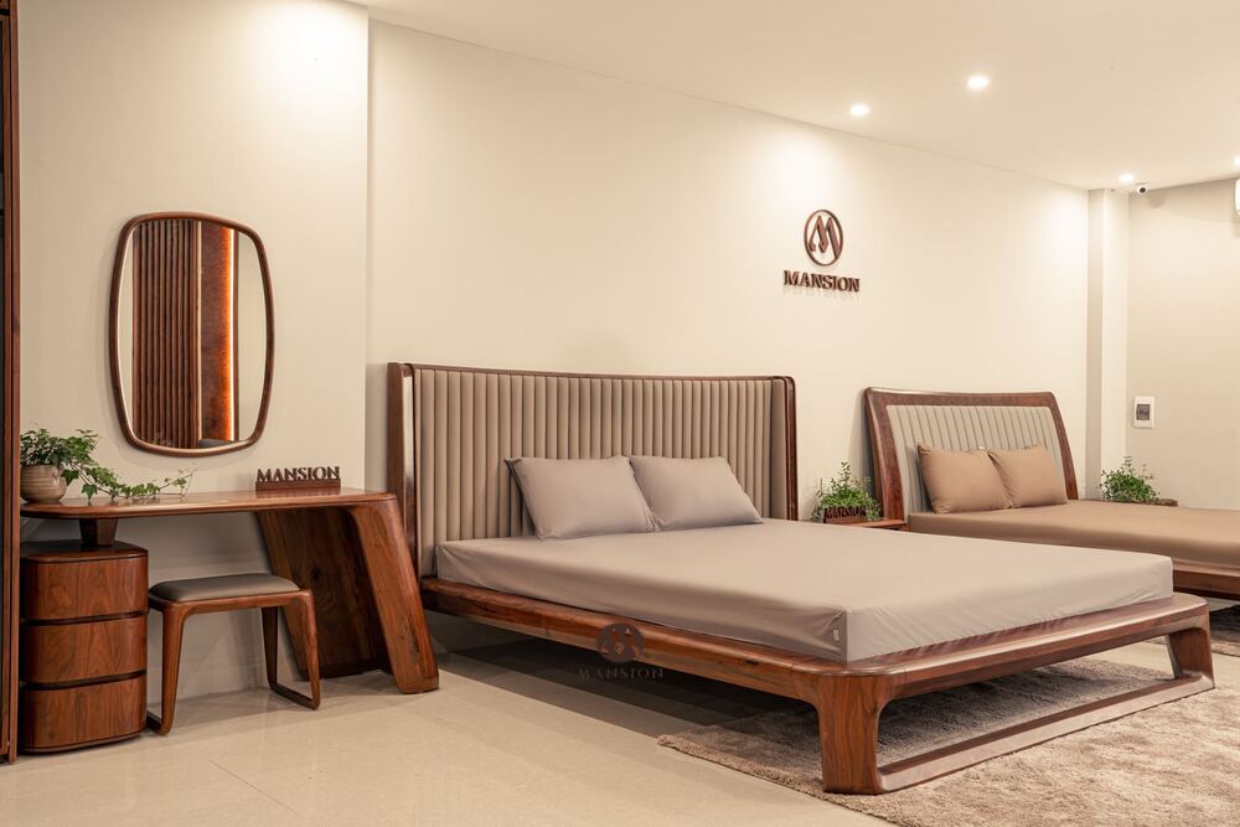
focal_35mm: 34
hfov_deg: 55.8
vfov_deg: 38.9
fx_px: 1171
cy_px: 414
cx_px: 620
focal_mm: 34
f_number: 8
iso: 125
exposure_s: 1/2.5
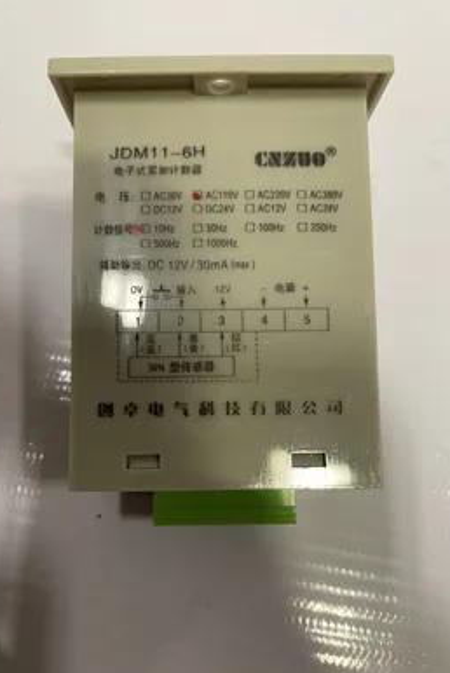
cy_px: 345
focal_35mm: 28
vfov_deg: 65.4
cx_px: 209
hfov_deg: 46.4
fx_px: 524
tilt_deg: -76.4
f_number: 1.6
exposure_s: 1/60
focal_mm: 4.2
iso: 100
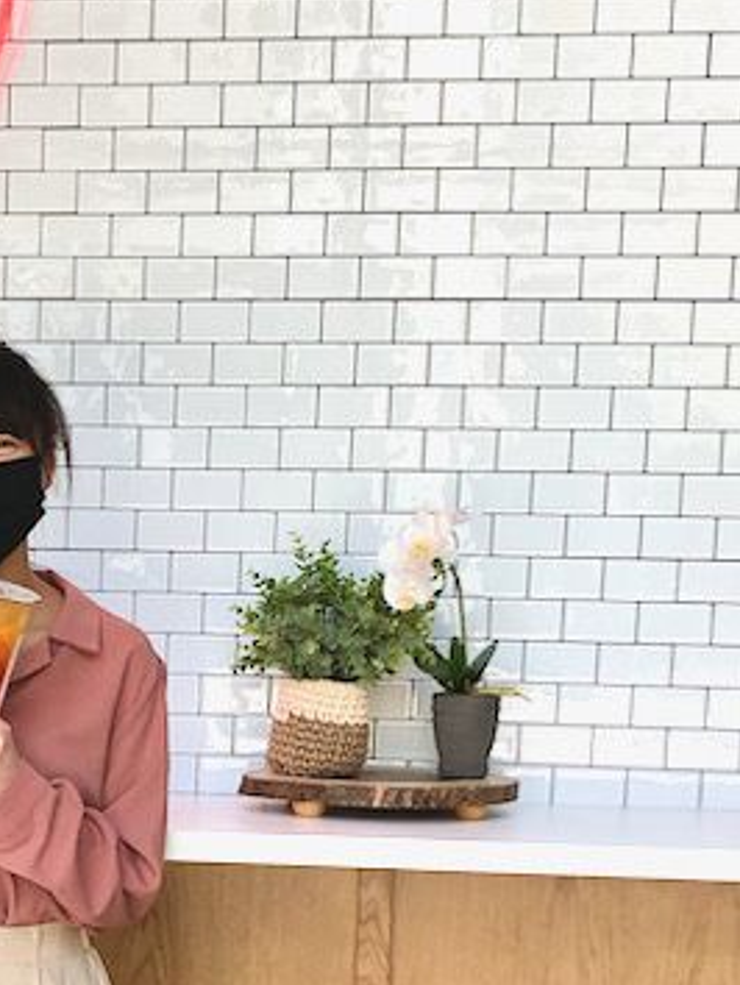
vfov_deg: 24.0
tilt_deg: -6.7
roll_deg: -1.3
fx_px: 2249
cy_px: 890
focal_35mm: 79
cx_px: -36
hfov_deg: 18.1
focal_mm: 3.99
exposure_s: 1/120
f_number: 1.8
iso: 32
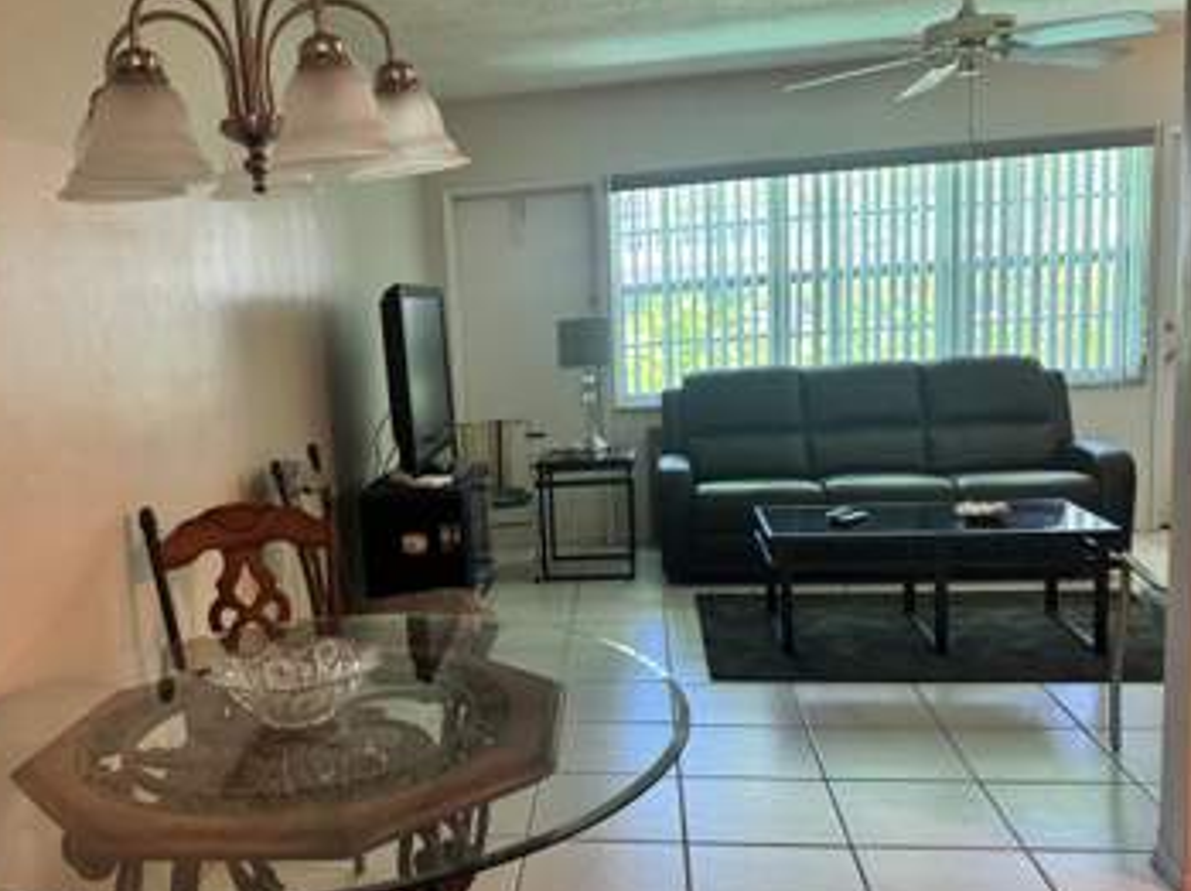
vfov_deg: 42.8
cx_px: 444
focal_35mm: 33
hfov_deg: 54.7
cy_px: 486
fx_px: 1134
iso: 250
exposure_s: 1/60
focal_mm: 6.76
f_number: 1.78
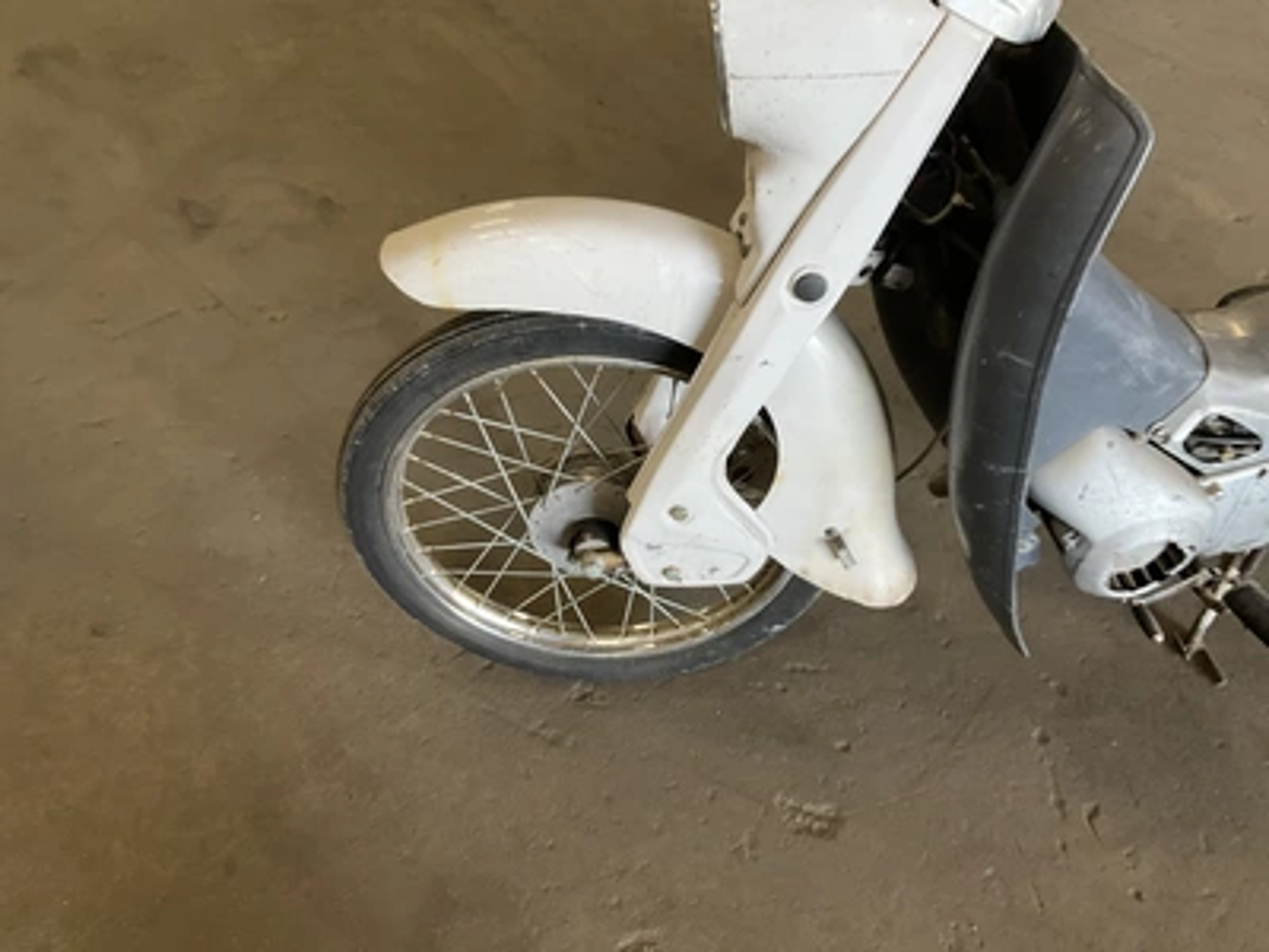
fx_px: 1063
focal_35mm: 29
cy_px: 476
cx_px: 634
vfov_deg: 48.2
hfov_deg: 61.7
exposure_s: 1/60
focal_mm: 3
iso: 64
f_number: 1.8
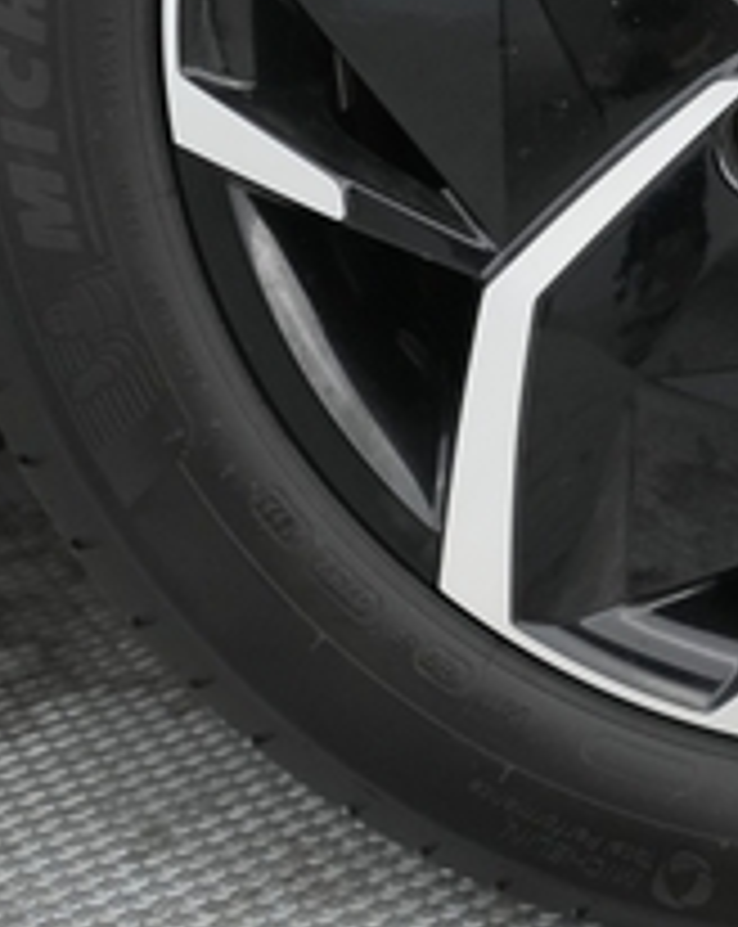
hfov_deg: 19.4
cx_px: 945
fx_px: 1999
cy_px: 22
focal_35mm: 73
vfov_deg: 25.0
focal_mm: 25
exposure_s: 1/60
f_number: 4.5
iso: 3200
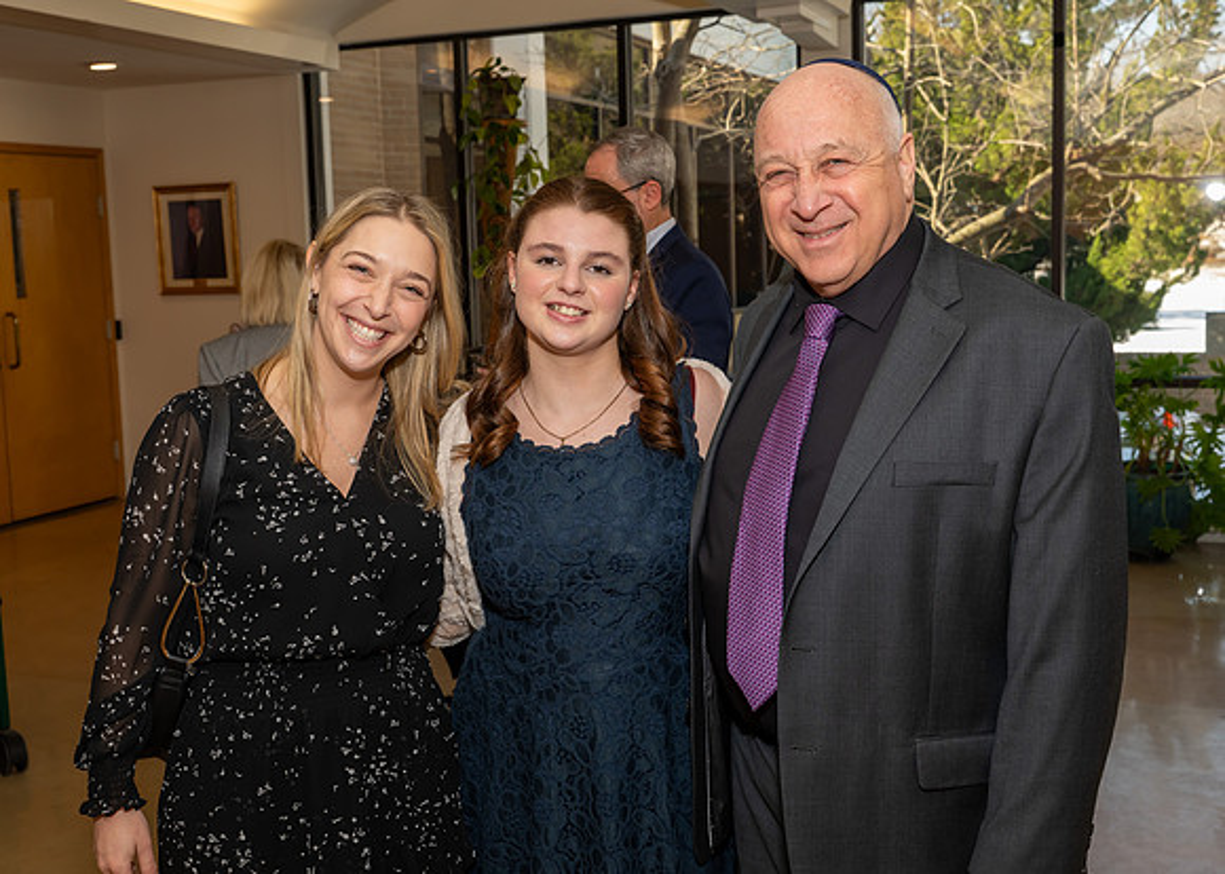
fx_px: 1462
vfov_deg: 33.3
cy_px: 407
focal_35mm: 42
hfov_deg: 45.4
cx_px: 573
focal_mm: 37
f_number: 7.1
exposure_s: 1/250
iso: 640
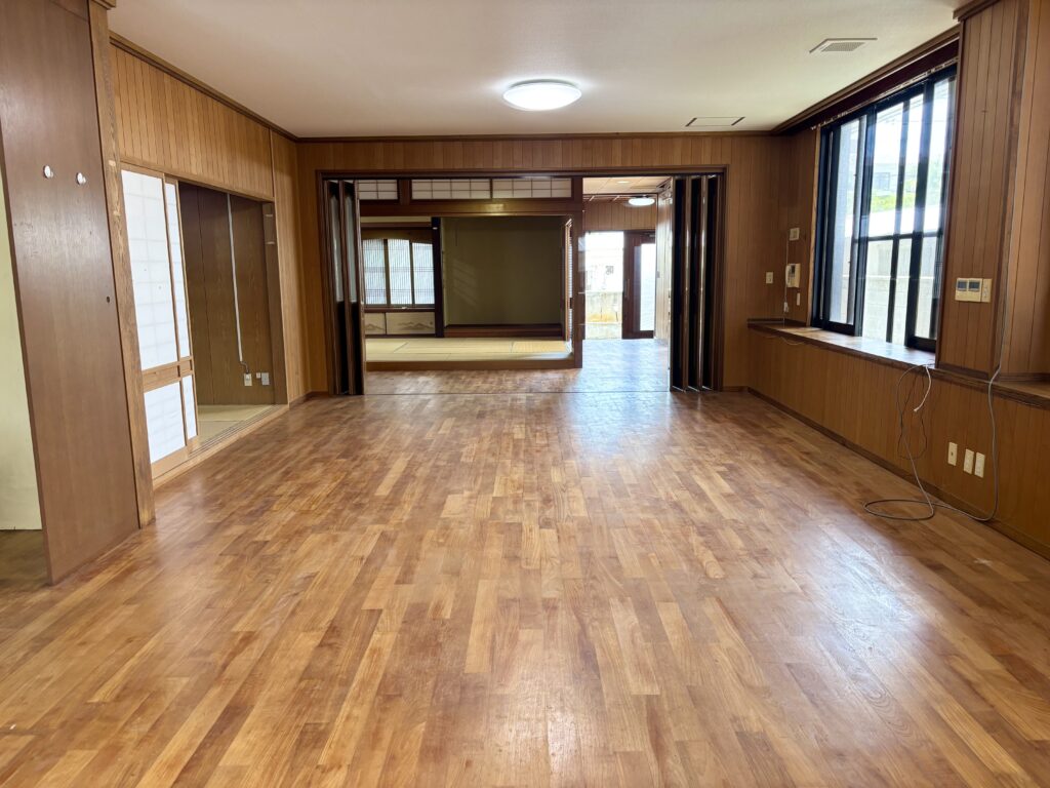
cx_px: 525
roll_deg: +0.4
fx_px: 789
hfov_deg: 67.3
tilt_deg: -9.1
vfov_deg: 53.1
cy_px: 394
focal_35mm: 26
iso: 125
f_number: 1.6
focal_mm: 5.96
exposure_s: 1/83
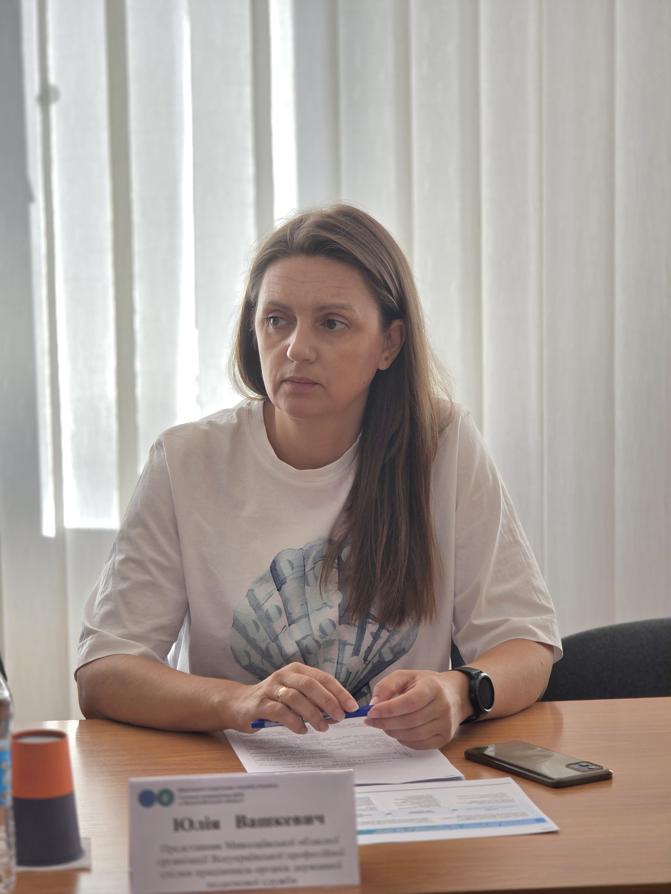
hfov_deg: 12.9
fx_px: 2972
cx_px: 336
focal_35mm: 115
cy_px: 447
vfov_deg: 17.1
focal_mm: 18.6
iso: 64
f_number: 3.4
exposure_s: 1/233
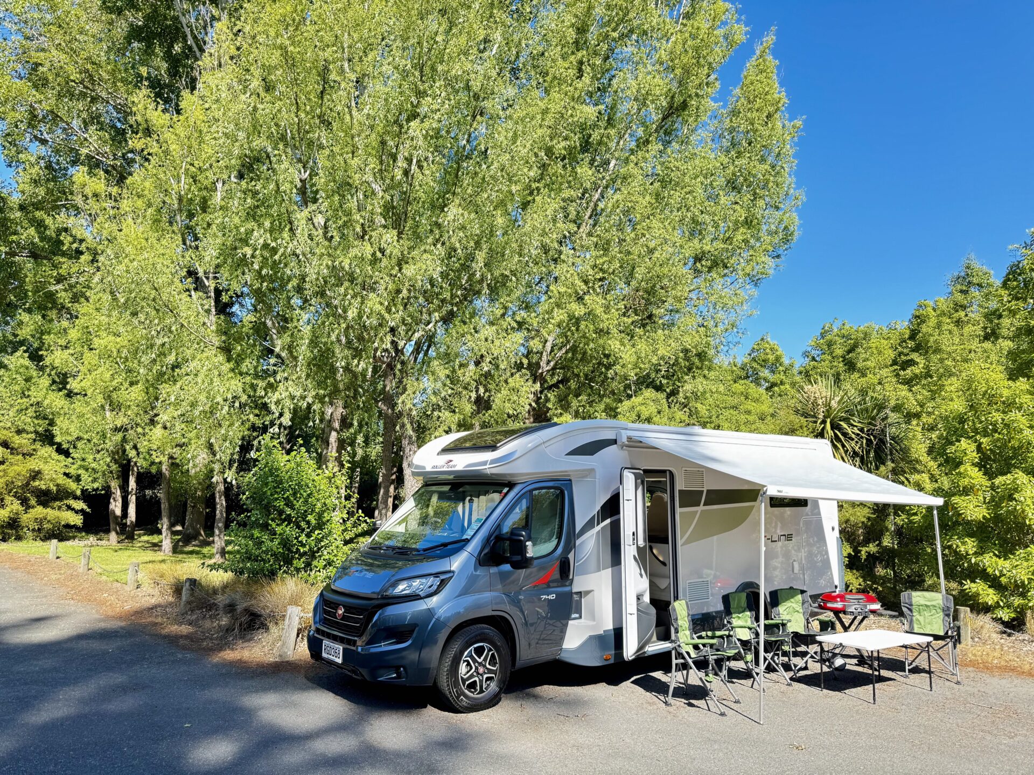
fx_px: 717
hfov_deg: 71.6
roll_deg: -1.9
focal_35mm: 24
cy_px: 388
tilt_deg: +8.8
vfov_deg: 56.8
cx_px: 517
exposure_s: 1/362
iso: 80
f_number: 1.78
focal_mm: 6.76
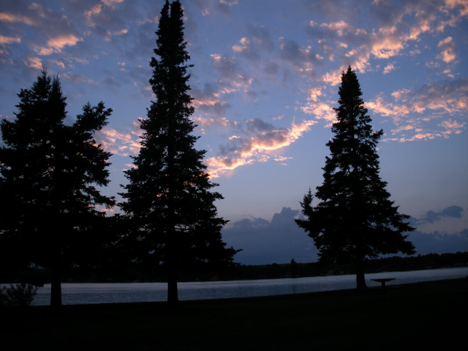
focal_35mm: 36
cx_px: 234
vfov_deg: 39.7
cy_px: 176
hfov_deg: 51.4
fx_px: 487
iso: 64
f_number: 3.5
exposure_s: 1/120
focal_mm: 6.3
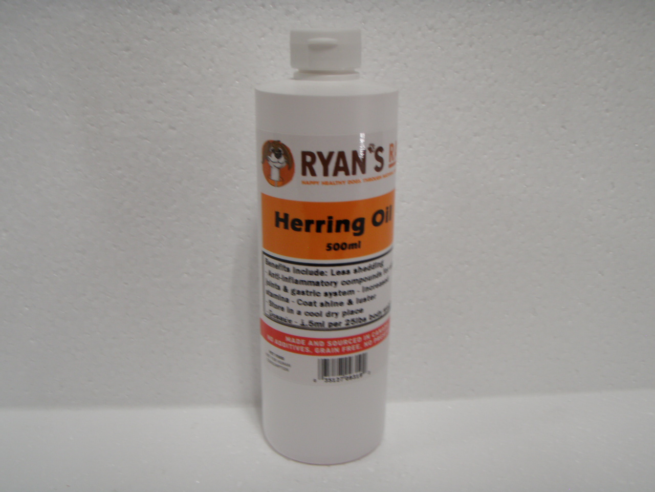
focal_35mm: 38
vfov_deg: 37.7
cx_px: 328
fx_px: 719
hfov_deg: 49.0
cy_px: 246
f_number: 3.5
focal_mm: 6.7
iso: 100
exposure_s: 1/30
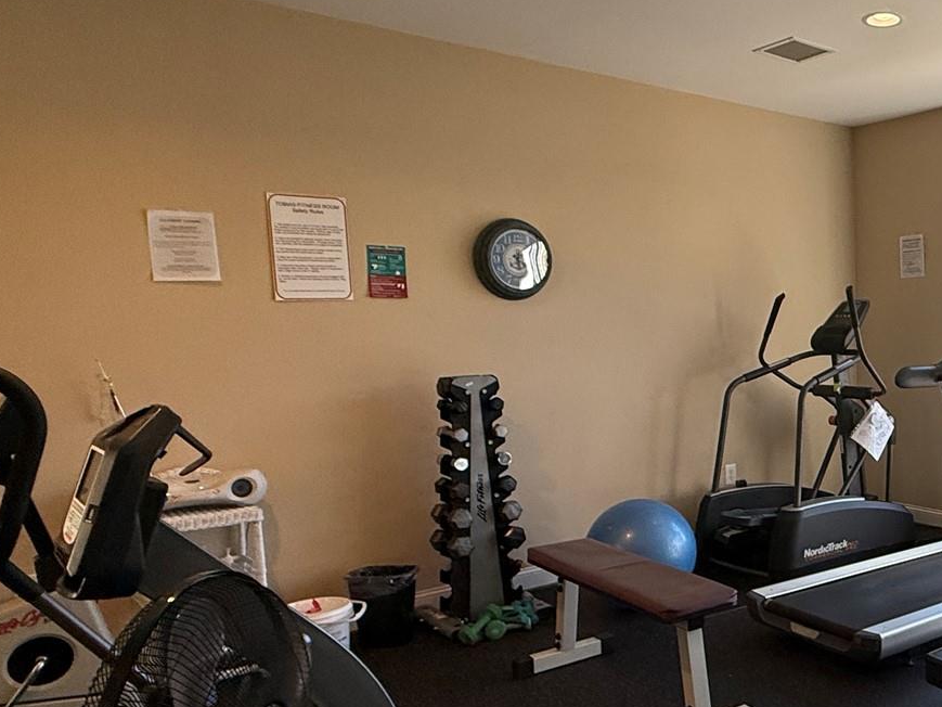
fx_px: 898
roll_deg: +0.5
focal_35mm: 33
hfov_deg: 48.7
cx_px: 868
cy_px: 401
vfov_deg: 42.9
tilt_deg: -4.8
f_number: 2.2
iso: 250
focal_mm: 2.22
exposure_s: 1/120
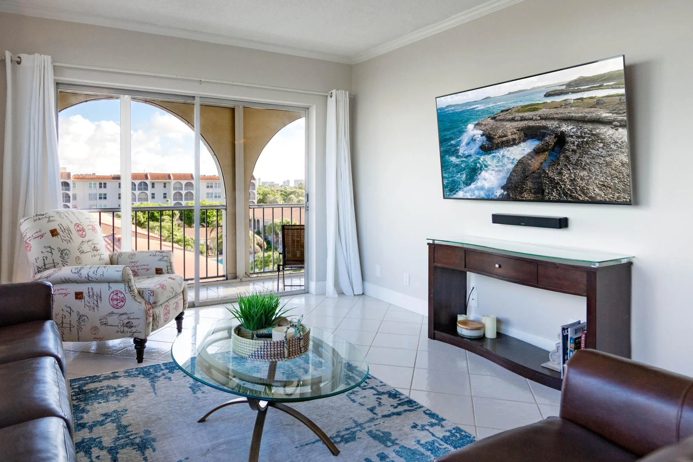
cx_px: 322
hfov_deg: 73.6
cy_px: 172
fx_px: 462
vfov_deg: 52.5
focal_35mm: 24
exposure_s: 1/250
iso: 200
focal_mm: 16
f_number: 4
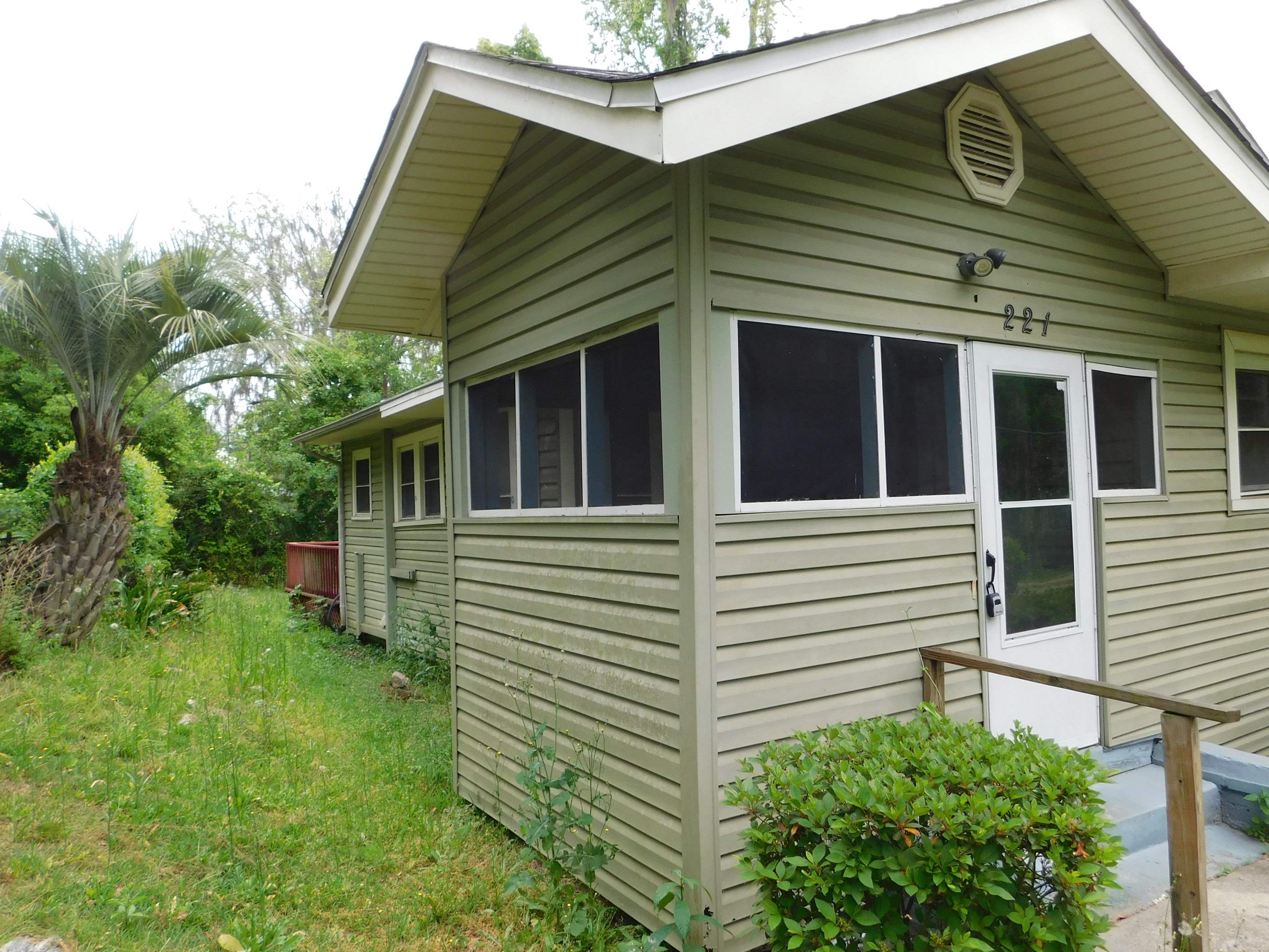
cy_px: 485
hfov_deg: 69.3
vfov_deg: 54.9
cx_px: 665
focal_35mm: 25
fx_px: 917
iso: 125
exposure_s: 1/160
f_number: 3
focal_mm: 4
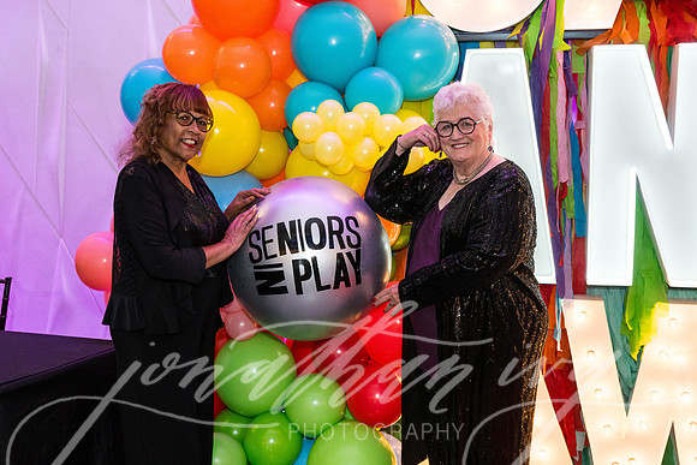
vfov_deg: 31.2
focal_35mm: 43
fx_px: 833
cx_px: 348
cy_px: 232
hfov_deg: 45.4
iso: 2000
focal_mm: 43
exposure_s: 1/50
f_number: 8
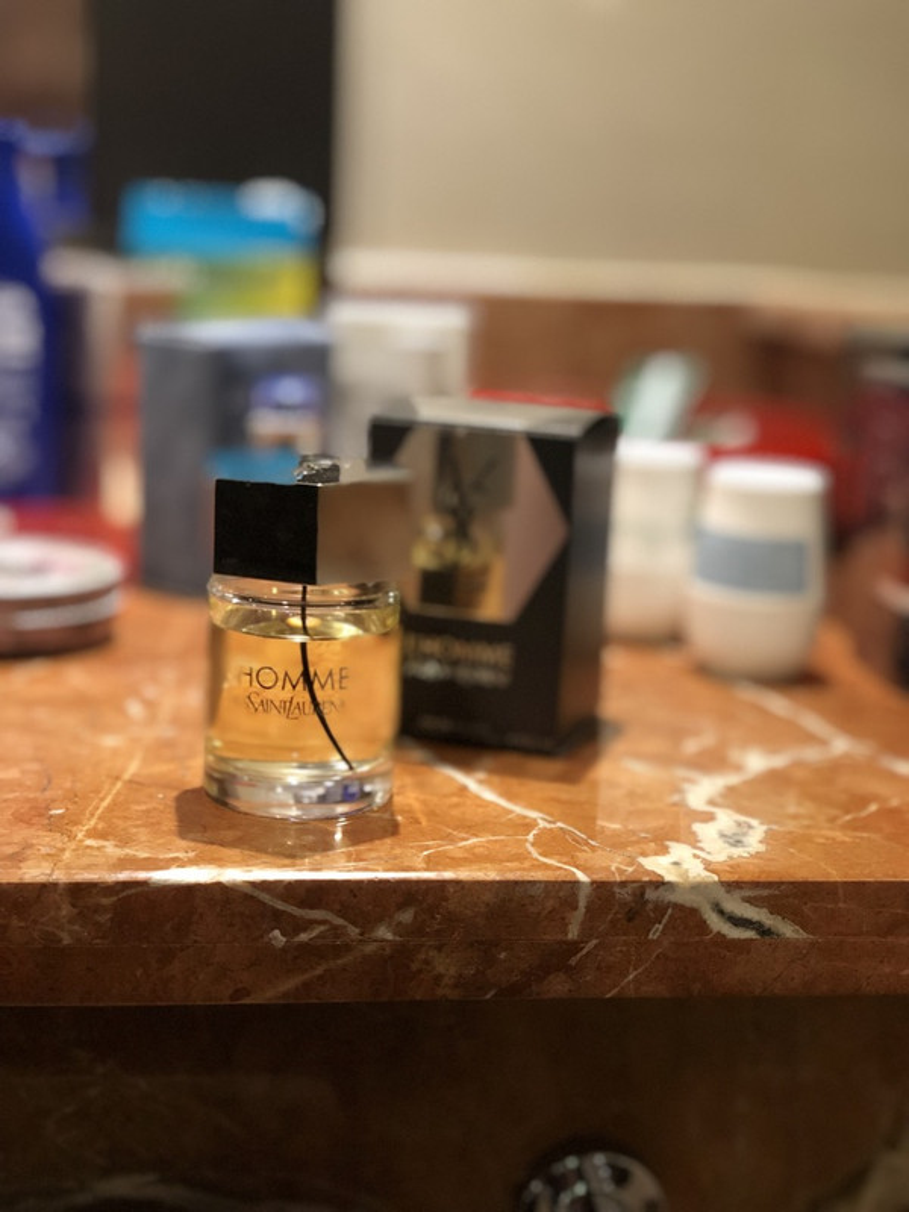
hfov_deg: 28.0
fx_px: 1821
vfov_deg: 36.8
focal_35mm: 52
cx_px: 454
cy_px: 606
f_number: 2.4
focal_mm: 6
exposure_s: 1/17
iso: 160
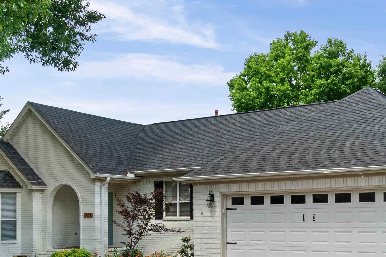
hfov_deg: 38.0
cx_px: 236
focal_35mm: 52
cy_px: 226
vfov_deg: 25.3
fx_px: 557
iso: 250
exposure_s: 1/80
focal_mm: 18
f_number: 9
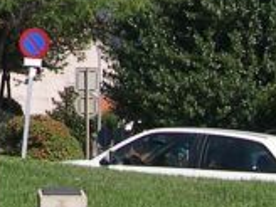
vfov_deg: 6.1
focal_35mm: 237
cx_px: -343
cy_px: -187
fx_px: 1890
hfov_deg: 7.8
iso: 100
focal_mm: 8
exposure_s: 1/226
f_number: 7.6
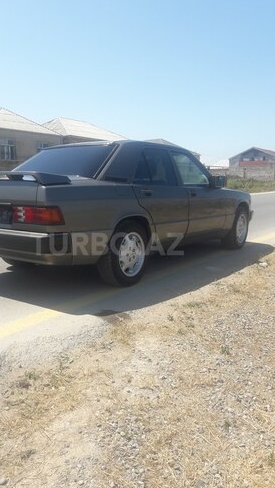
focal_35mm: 31
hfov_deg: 37.6
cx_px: 107
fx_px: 401
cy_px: 244
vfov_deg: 62.6
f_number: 1.9
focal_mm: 3.7
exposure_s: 1/1255
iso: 40
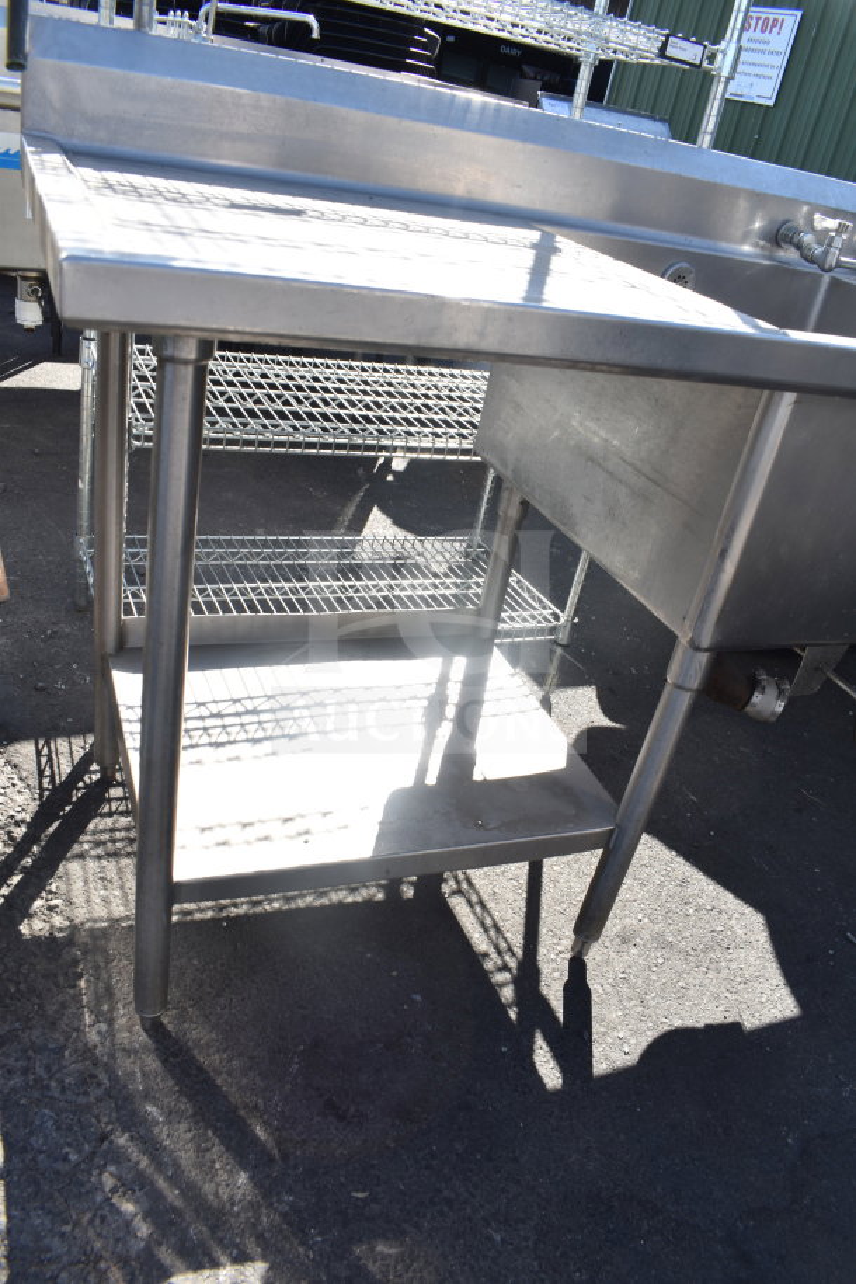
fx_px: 963
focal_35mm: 27
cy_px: 642
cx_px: 428
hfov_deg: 47.9
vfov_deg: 67.4
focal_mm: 18
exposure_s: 1/200
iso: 200
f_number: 7.1
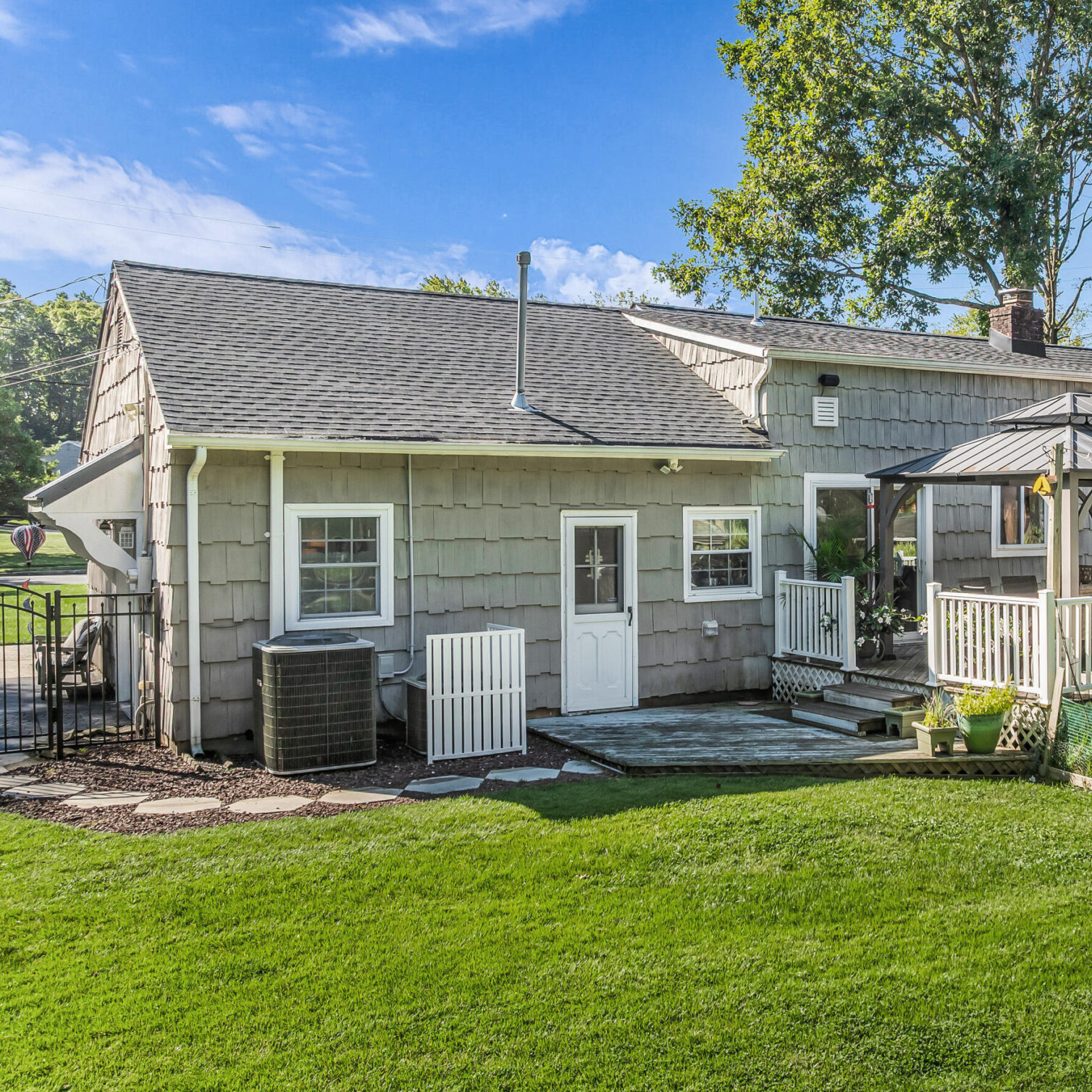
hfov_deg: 43.8
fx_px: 1285
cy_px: 519
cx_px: 881
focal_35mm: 36
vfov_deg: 46.0
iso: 150
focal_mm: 12.29
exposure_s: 1/1250
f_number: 2.8
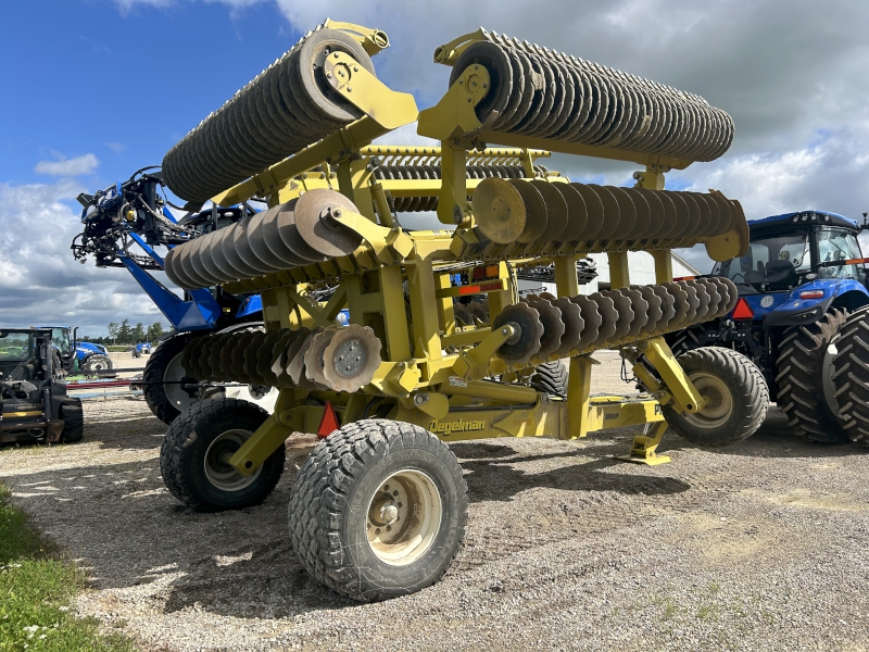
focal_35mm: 26
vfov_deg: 53.1
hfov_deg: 67.3
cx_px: 434
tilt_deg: +1.3
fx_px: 653
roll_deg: +0.6
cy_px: 326
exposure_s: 1/3460
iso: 50
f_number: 1.5
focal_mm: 5.7
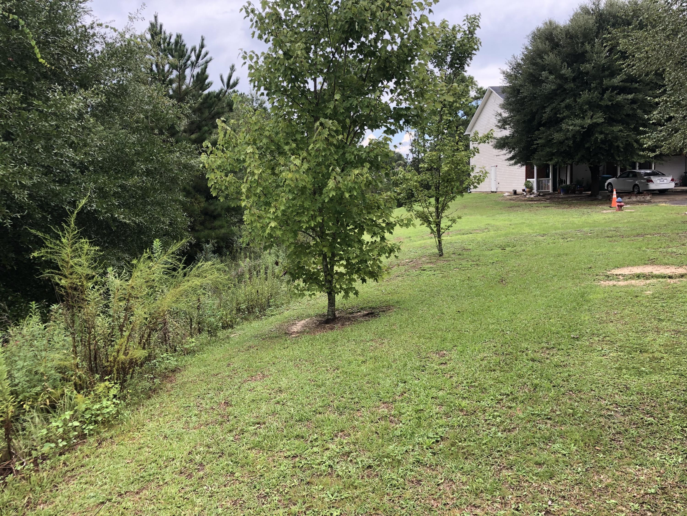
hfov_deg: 63.4
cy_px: 258
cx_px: 344
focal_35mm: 28
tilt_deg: -5.9
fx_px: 556
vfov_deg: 49.7
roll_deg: +1.7
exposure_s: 1/249
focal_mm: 3.99
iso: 20
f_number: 1.8
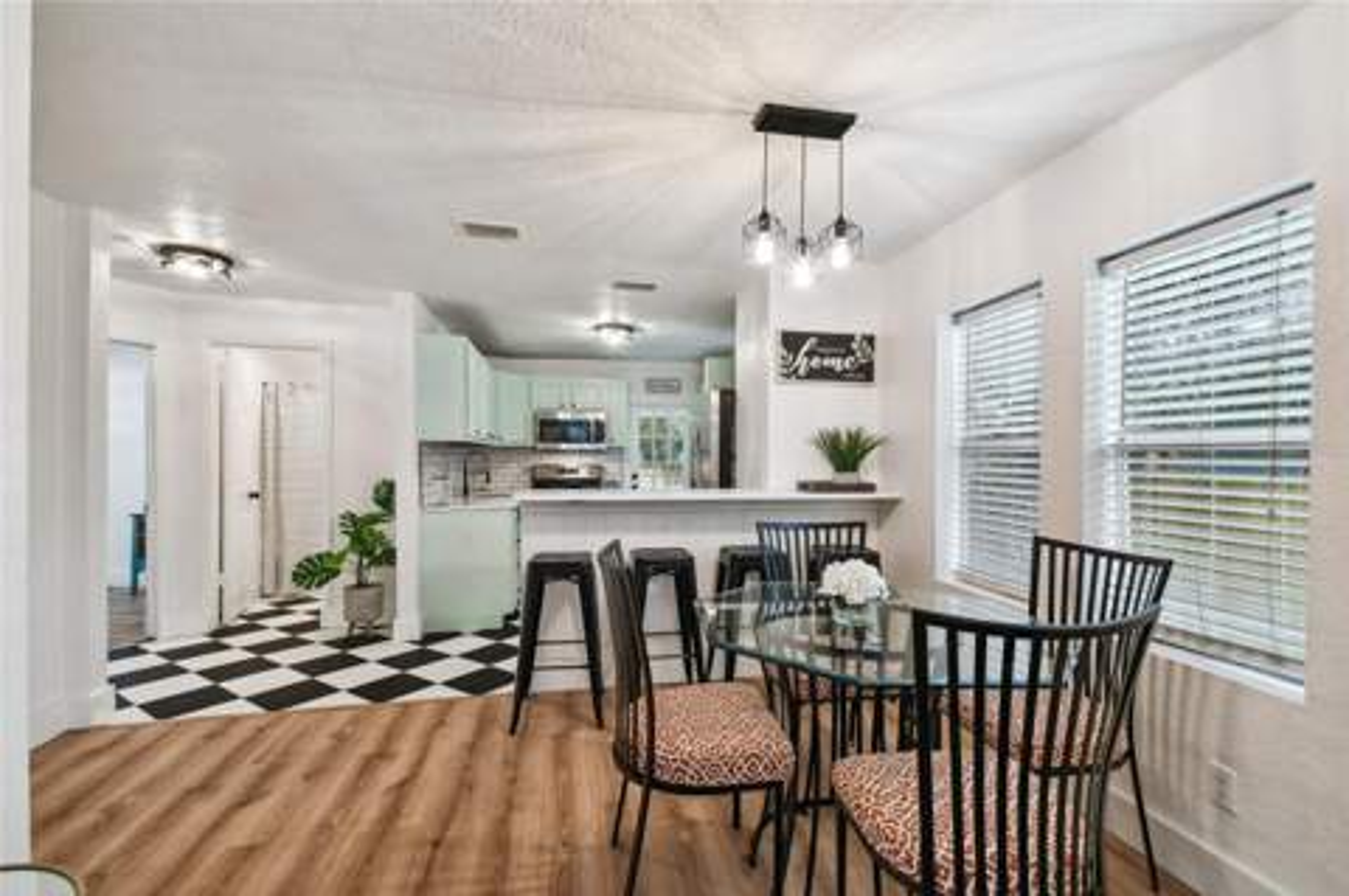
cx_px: 674
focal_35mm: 15
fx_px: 561
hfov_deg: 100.4
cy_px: 448
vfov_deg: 77.2
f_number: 7.1
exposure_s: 1/3.33
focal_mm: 10
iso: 100
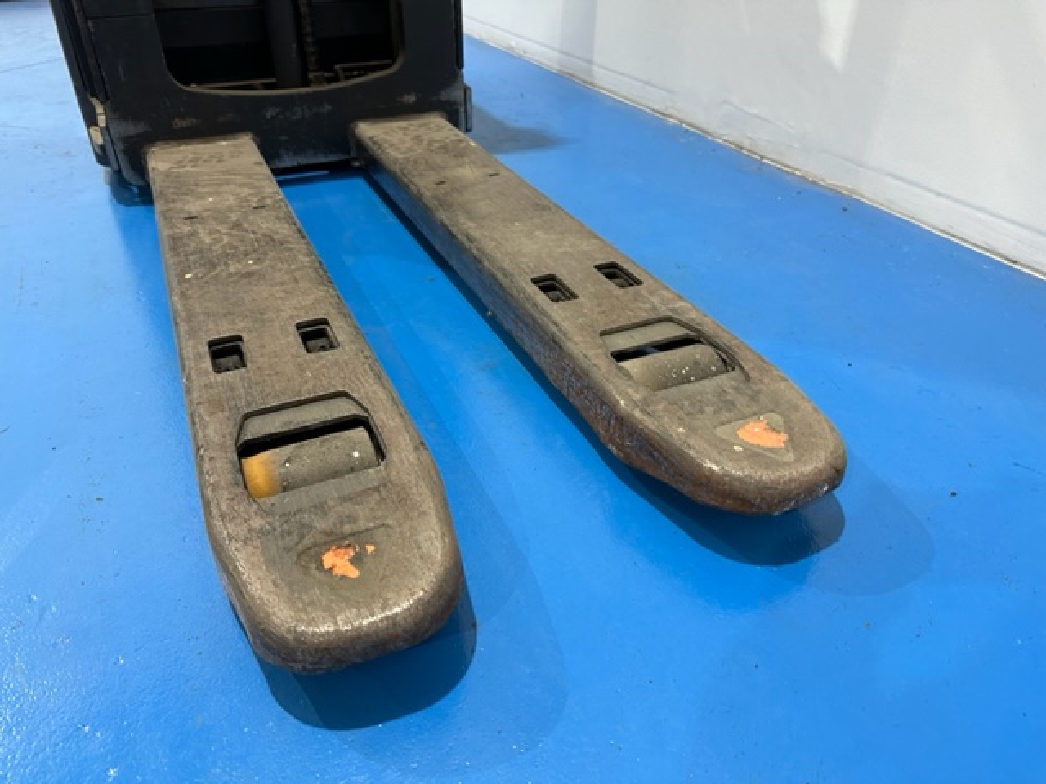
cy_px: 392
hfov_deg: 71.6
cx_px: 523
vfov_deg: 56.8
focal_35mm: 24
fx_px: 725
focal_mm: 6.86
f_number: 1.78
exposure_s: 1/50
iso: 320
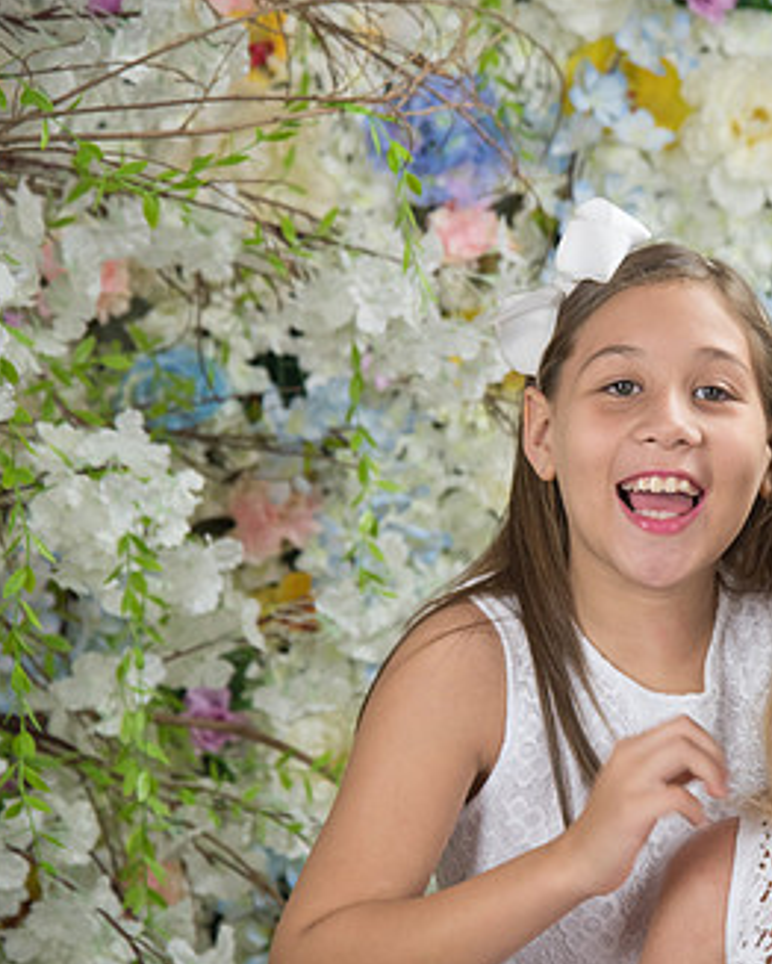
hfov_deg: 10.0
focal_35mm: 153
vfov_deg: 12.6
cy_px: 556
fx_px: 4366
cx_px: 766
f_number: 5
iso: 1250
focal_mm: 92
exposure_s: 1/125
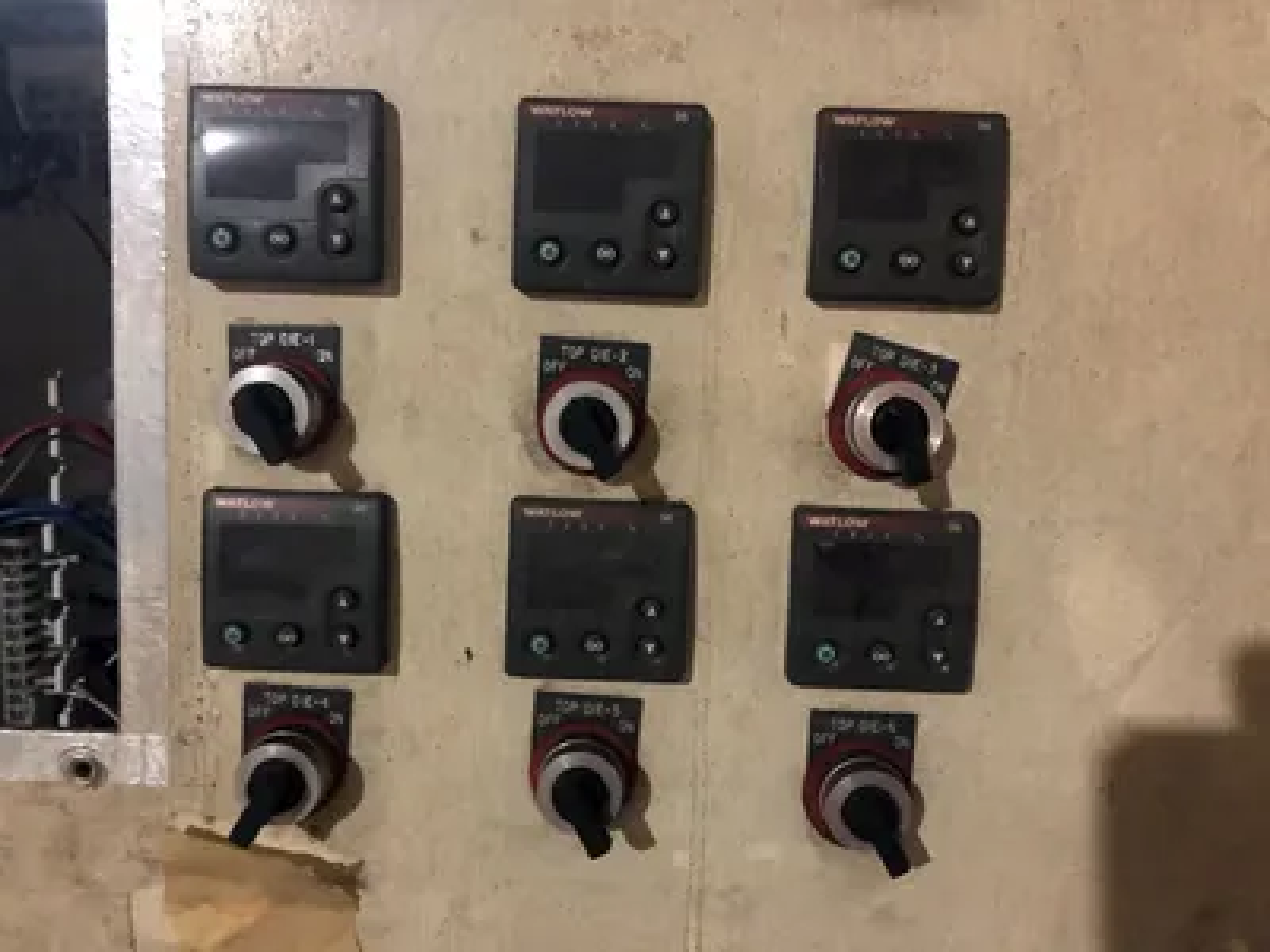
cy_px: 476
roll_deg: -1.5
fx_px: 1027
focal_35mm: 28
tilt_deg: -6.8
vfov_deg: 49.7
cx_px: 635
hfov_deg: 63.4
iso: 125
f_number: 1.8
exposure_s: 1/4
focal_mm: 4
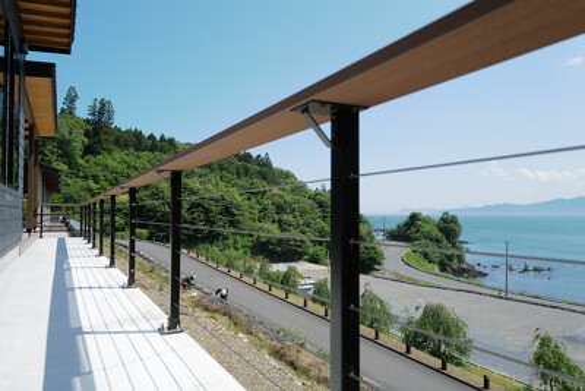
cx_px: 292
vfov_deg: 46.4
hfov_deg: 65.5
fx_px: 455
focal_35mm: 28
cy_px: 196
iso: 100
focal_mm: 28
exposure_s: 1/400
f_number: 5
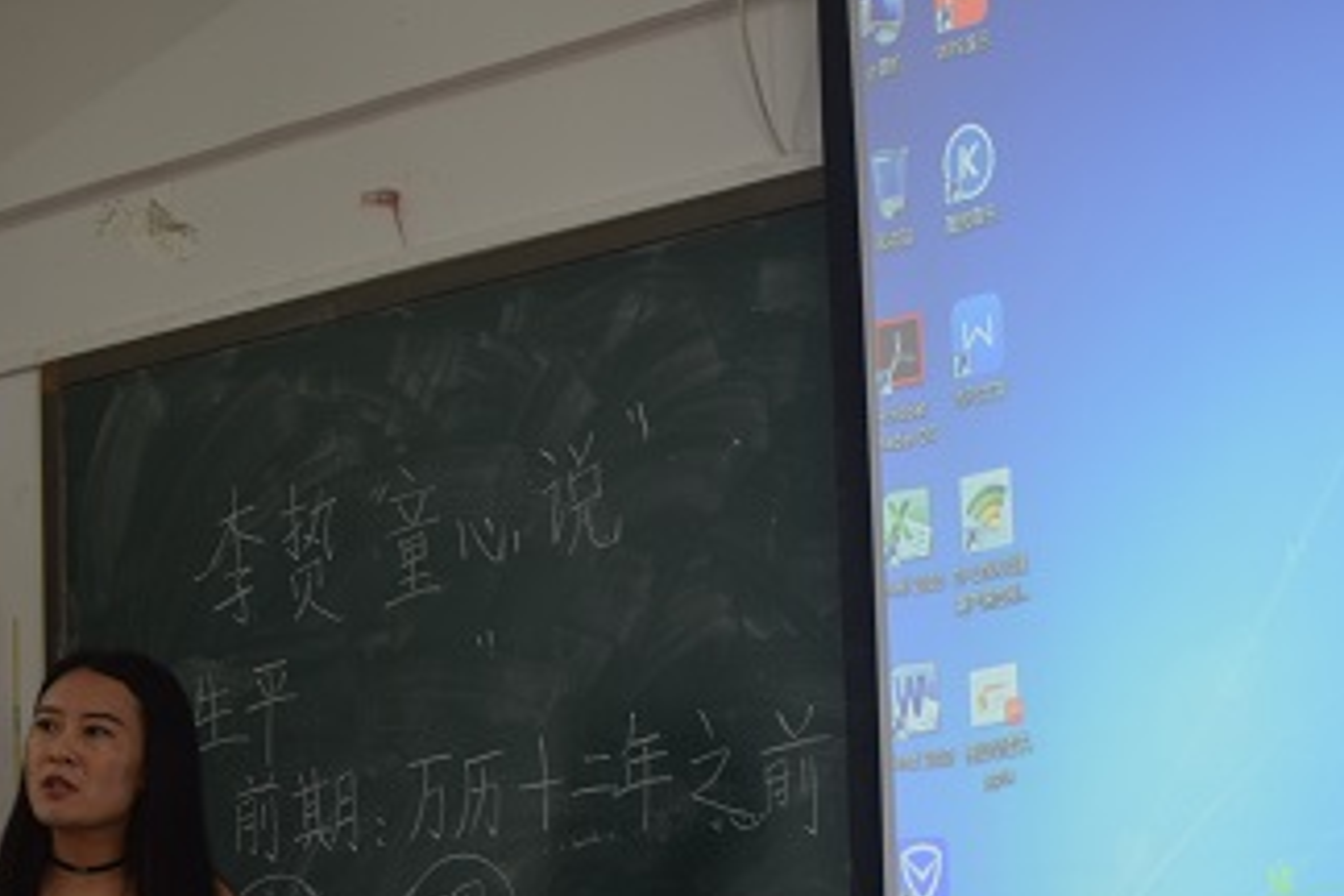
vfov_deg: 12.3
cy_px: 759
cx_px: 635
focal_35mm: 111
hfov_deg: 18.4
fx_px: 4144
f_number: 4.5
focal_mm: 40
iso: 400
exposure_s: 1/60
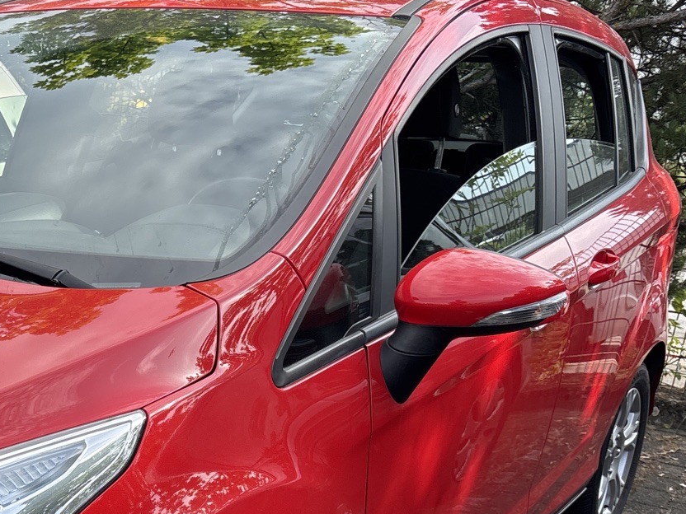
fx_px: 1189
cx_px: 1
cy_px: 507
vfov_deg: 23.5
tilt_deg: -19.7
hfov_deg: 30.0
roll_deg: -3.4
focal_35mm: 60
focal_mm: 5.96
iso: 50
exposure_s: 1/1220
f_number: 1.6
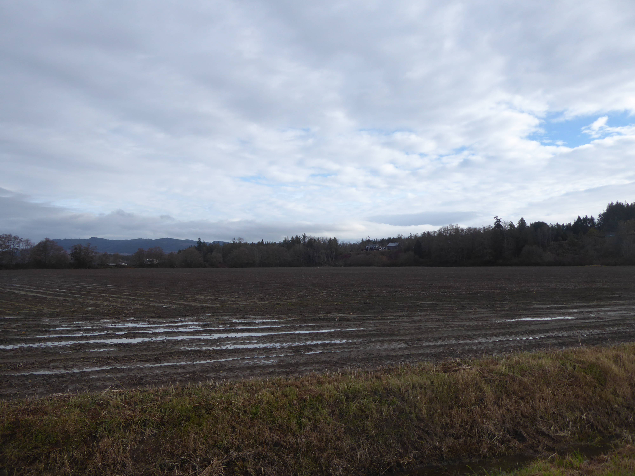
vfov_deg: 56.8
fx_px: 440
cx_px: 318
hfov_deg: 71.6
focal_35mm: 24
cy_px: 238
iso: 80
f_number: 3.3
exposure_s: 1/640
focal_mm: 4.3
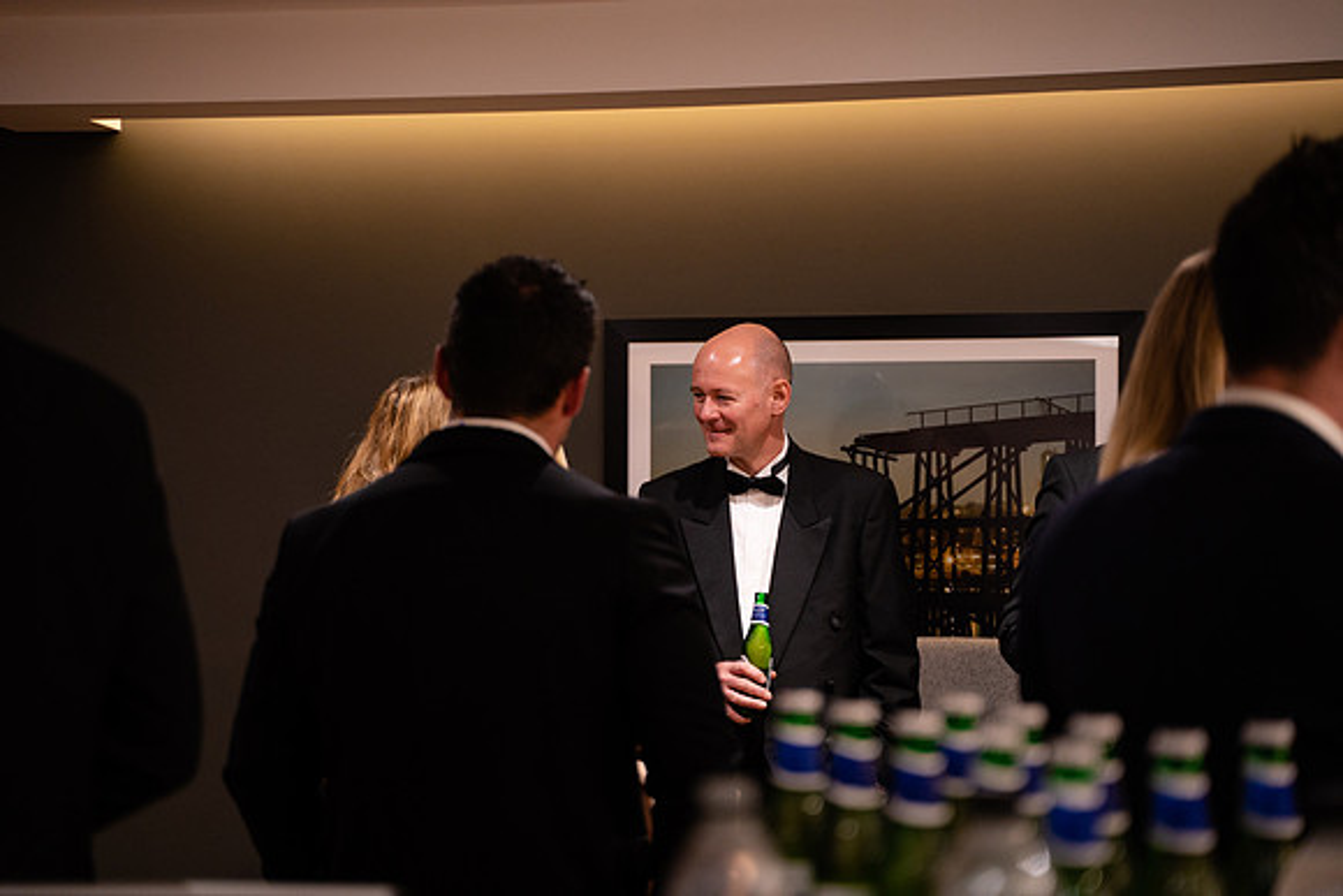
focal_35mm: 75
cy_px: 448
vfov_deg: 18.2
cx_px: 672
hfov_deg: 27.0
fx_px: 2798
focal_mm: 75
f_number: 2.8
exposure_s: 1/60
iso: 1250
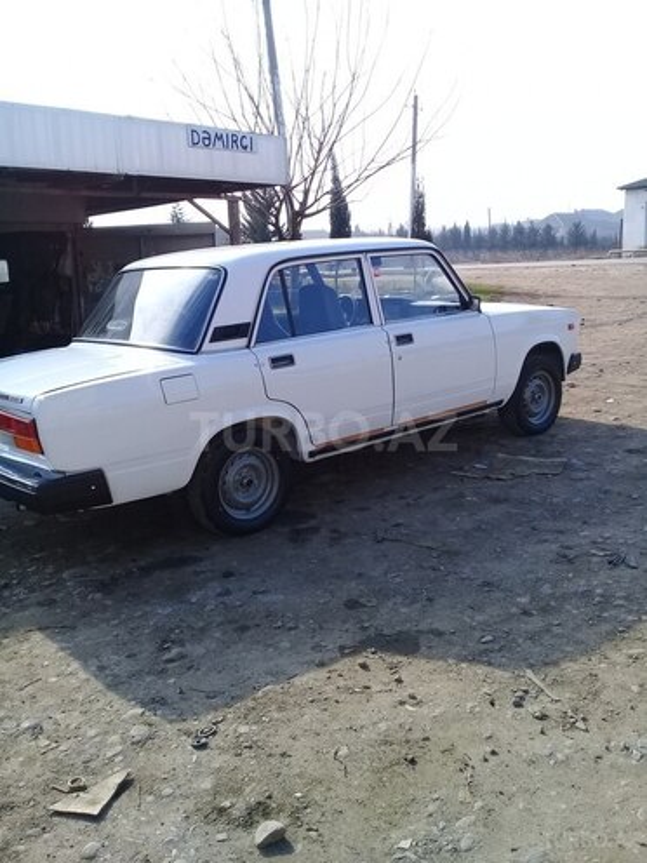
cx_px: 324
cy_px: 432
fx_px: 773
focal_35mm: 31
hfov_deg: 45.4
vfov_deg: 58.4
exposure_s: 1/462
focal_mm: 3.3
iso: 50
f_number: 2.2
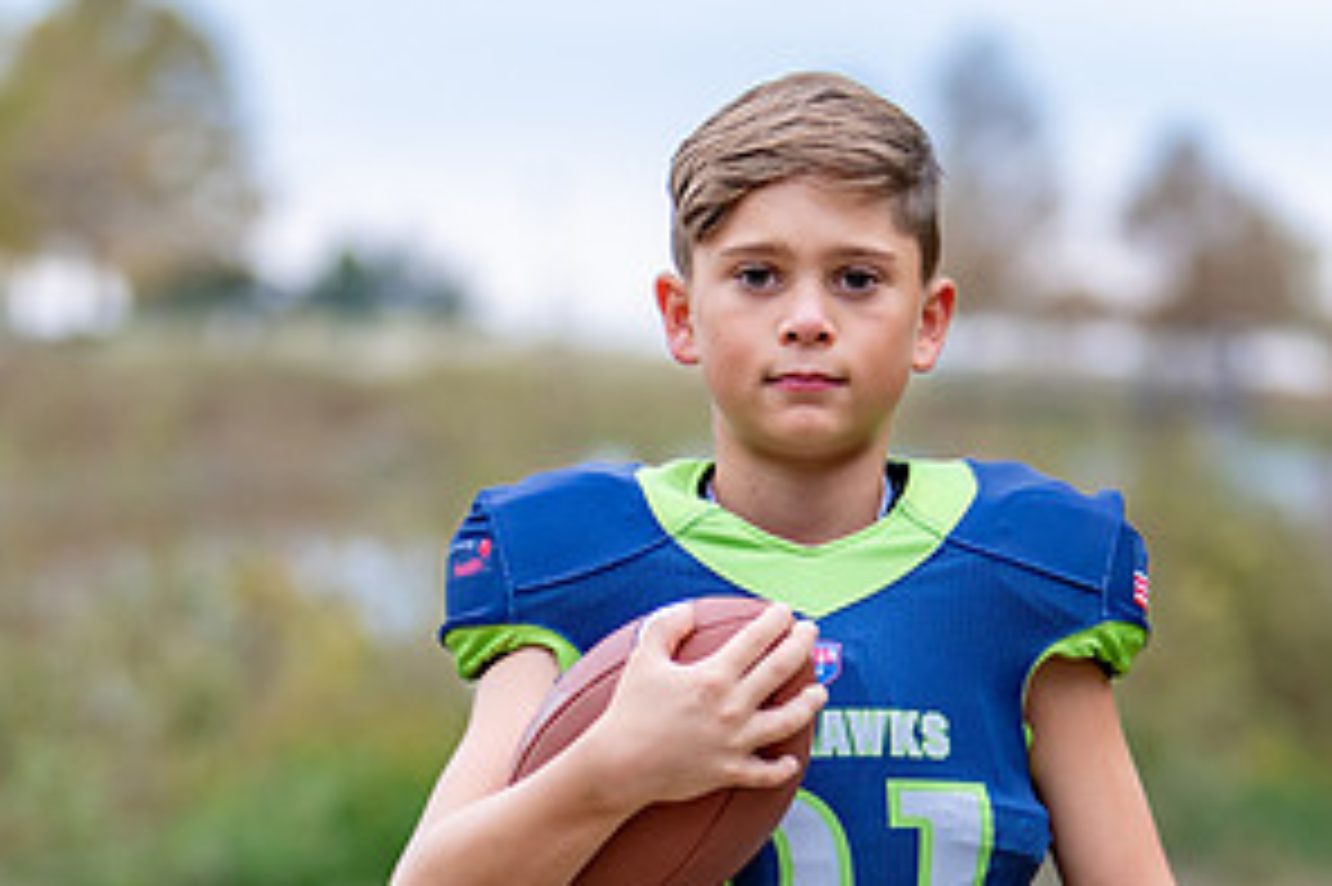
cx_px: 862
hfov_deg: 11.9
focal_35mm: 173
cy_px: 1064
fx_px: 6397
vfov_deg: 7.9
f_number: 1.2
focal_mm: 50
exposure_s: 1/500
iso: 100
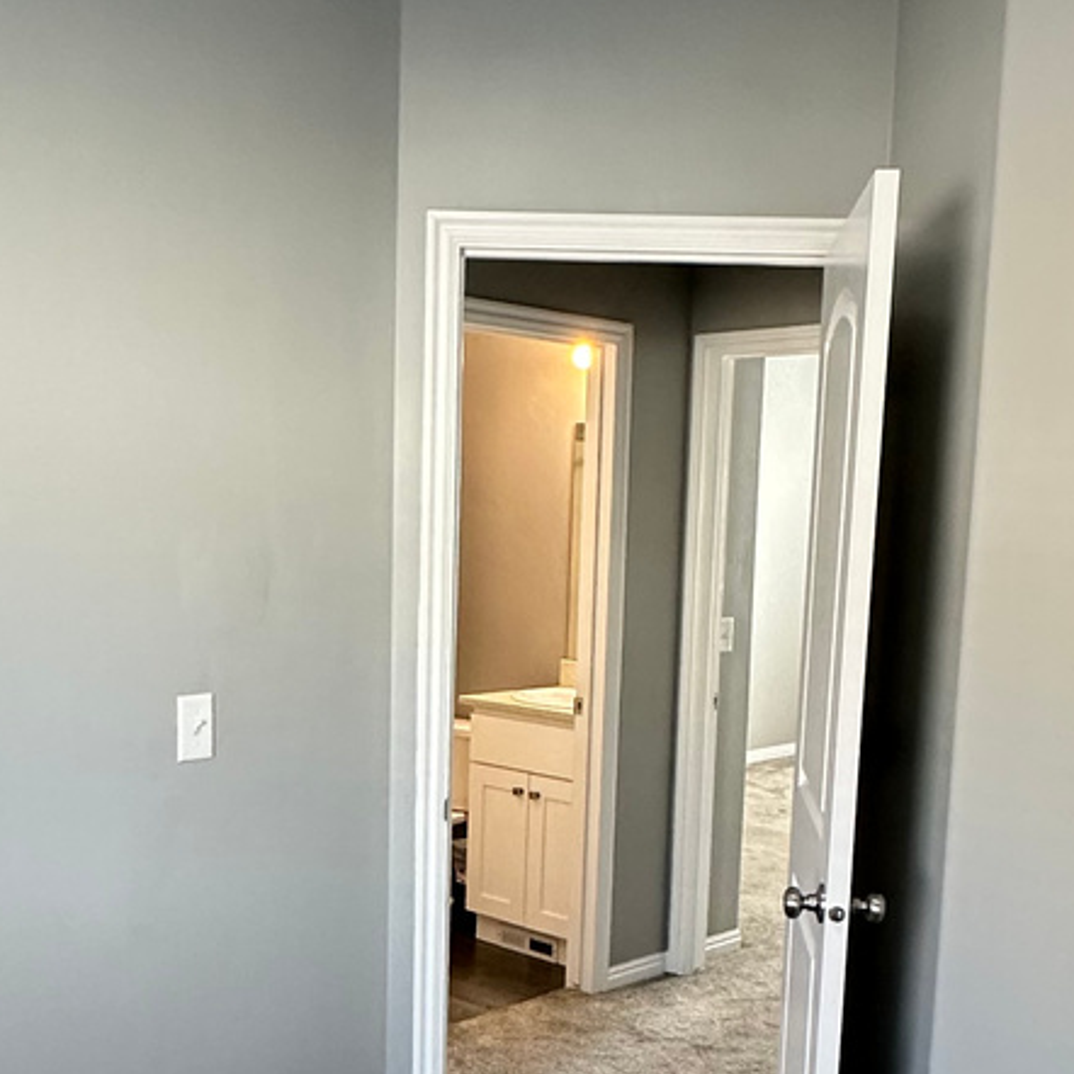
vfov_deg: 38.5
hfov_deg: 39.1
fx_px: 1509
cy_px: 751
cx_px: 469
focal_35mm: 43
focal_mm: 2.22
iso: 320
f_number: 2.2
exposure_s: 1/120
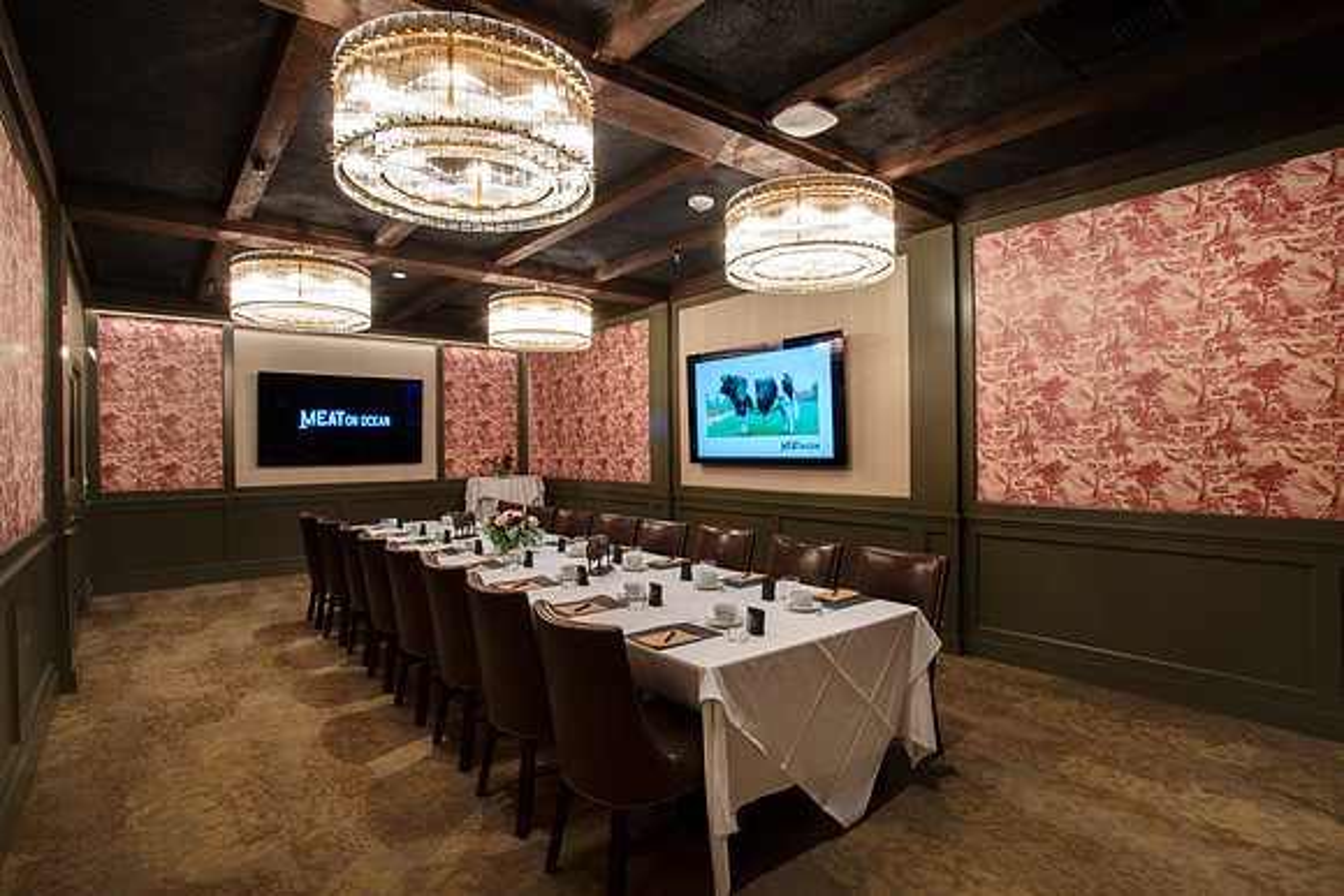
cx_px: 672
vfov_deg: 69.6
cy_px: 448
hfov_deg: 92.3
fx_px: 645
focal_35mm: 17
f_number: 22
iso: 200
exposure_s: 8
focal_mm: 17
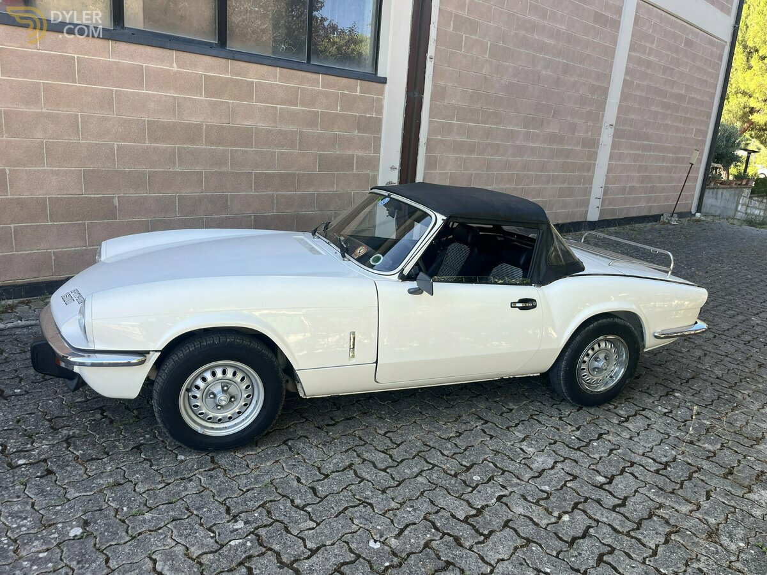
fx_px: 576
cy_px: 288
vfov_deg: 53.1
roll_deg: -4.8
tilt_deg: -13.4
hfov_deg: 67.3
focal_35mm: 26
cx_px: 384
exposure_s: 1/428
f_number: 1.6
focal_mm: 5.1
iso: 50
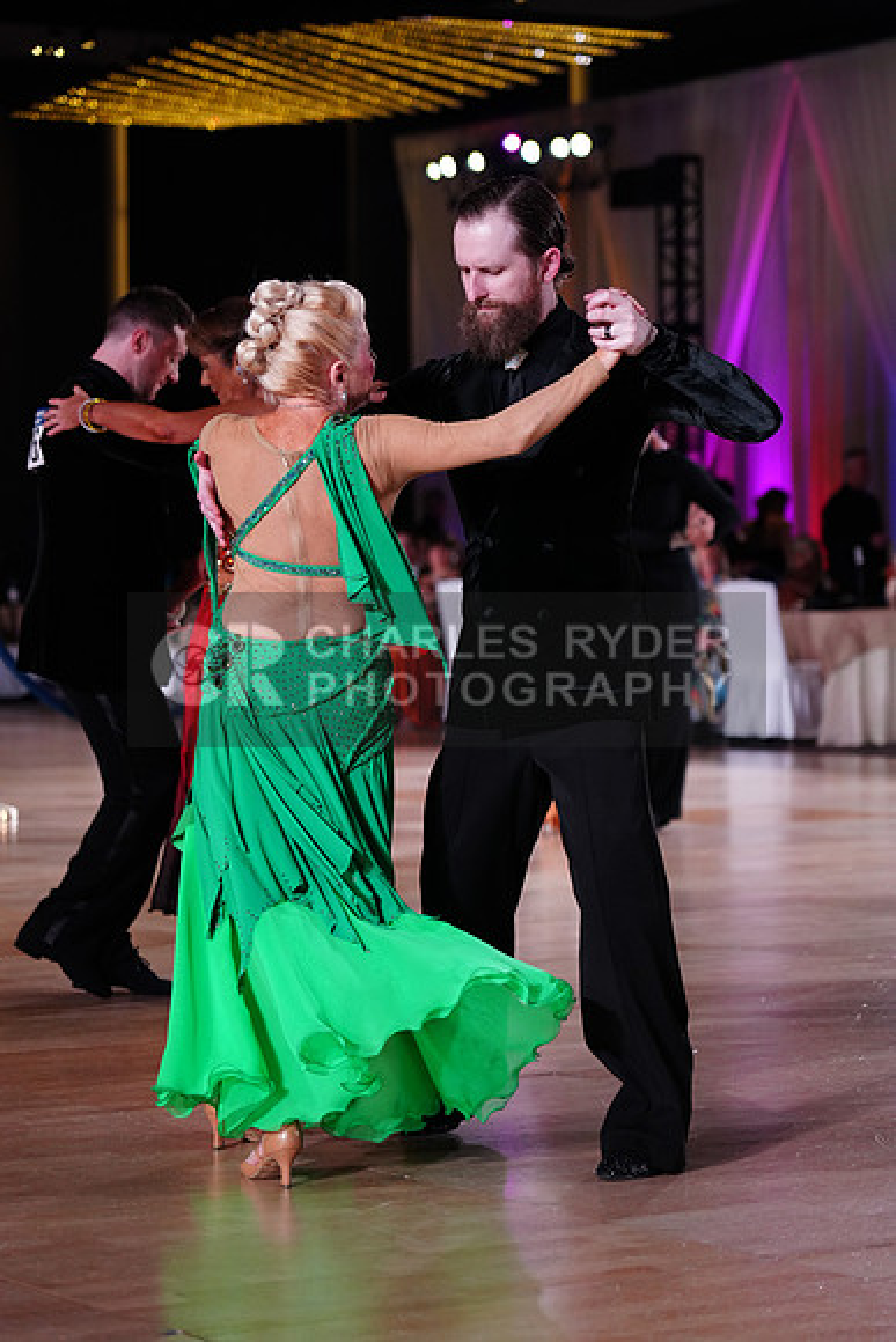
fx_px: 3917
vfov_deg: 19.5
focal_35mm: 105
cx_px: 448
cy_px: 671
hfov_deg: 13.0
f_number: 4
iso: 2000
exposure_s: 1/320
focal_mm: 105
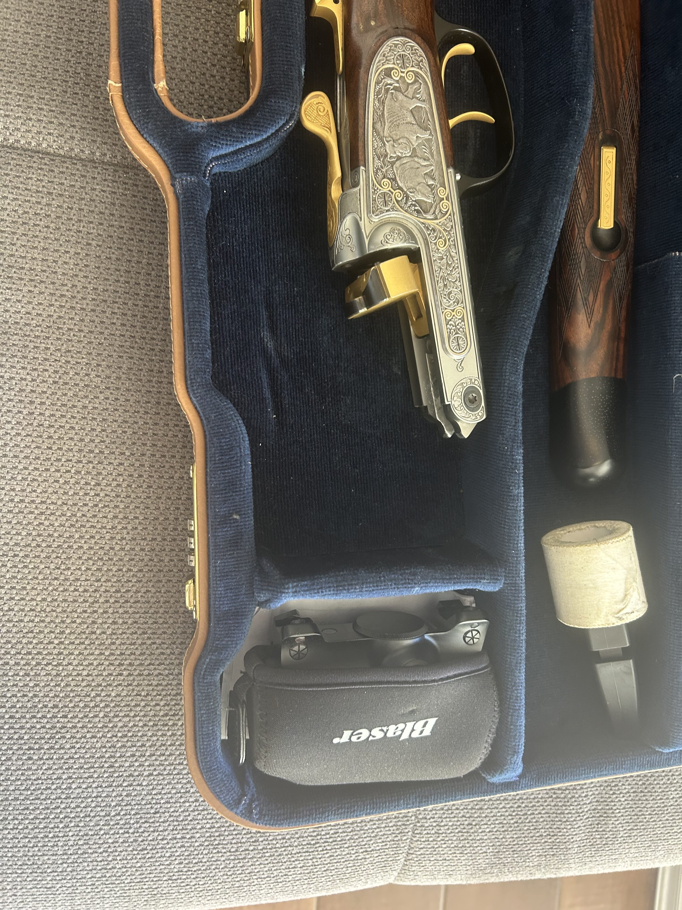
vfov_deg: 67.3
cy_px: 455
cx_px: 341
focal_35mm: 26
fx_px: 683
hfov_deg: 53.1
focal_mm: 5.7
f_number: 1.5
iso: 160
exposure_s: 1/60
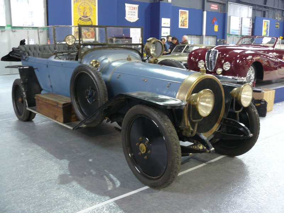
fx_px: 295
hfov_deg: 51.4
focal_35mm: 36
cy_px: 106
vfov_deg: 39.7
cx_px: 142
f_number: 2.8
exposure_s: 1/6
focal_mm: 6
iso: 200
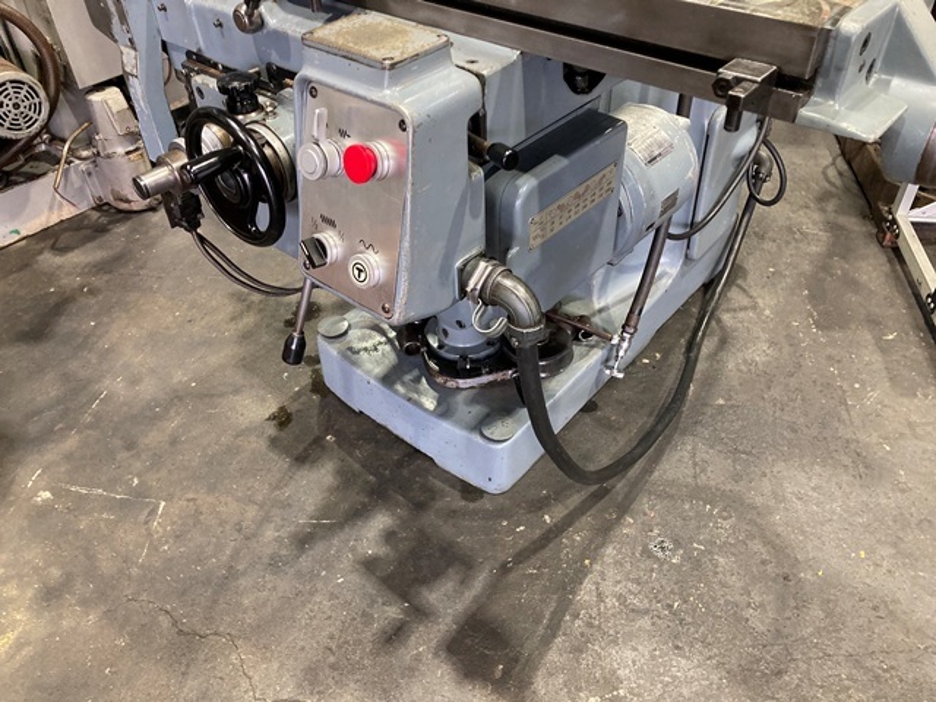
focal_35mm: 28
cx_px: 468
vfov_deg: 49.7
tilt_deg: -41.3
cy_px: 351
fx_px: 757
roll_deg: +1.6
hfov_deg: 63.4
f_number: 1.8
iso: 250
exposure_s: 1/40
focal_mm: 3.99
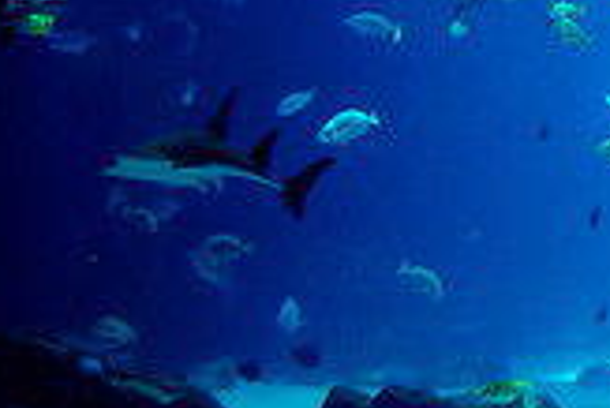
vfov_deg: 11.9
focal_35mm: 110
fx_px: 1866
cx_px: 973
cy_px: -210
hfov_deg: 16.5
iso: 2000
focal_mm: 31
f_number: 4.5
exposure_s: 1/100
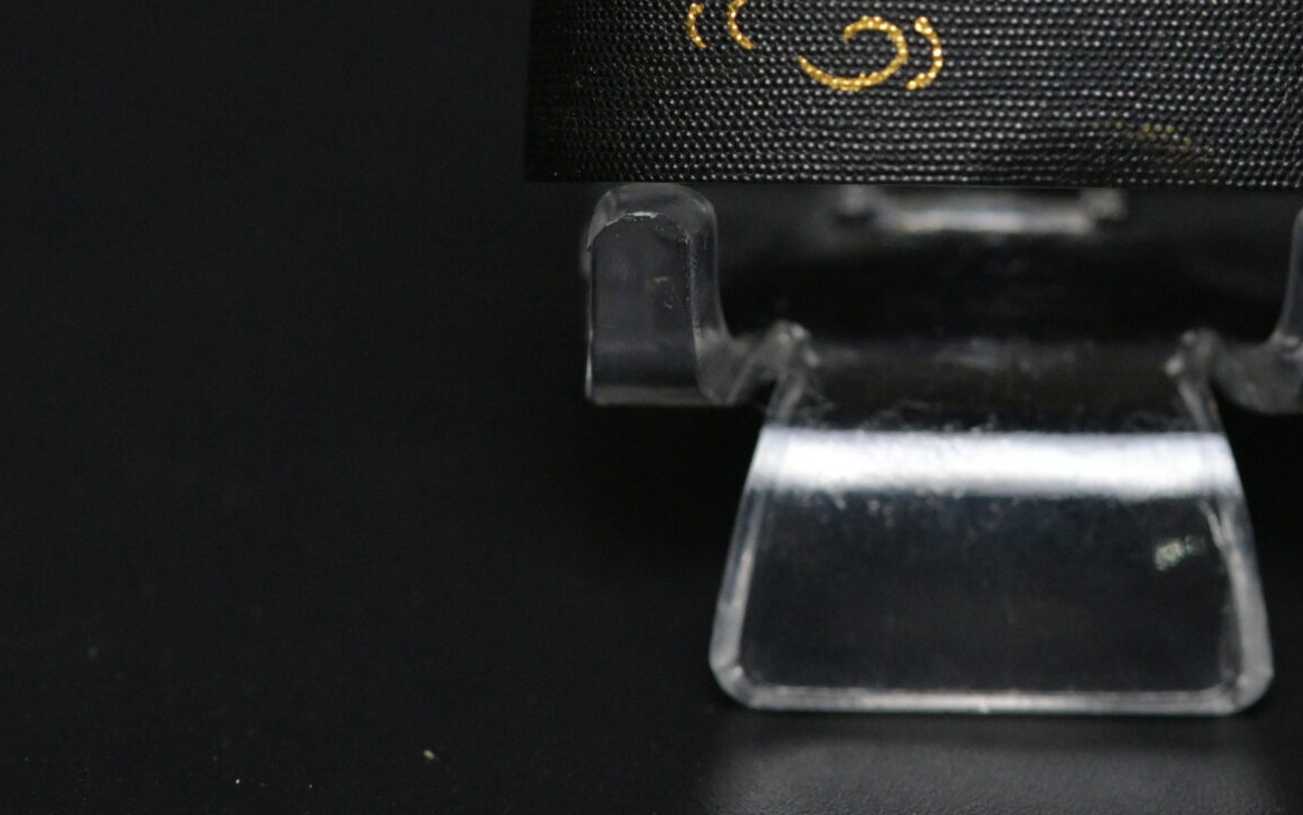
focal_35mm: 235
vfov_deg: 5.6
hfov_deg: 8.9
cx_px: 1057
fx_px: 8346
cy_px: 6
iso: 4500
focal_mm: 105
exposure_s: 1/125
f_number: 10
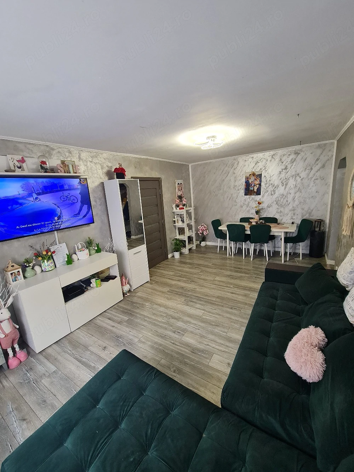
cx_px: 177
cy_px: 236
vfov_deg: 106.2
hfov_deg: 89.9
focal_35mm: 13
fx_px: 177
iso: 250
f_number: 2.2
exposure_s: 1/50
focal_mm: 2.2
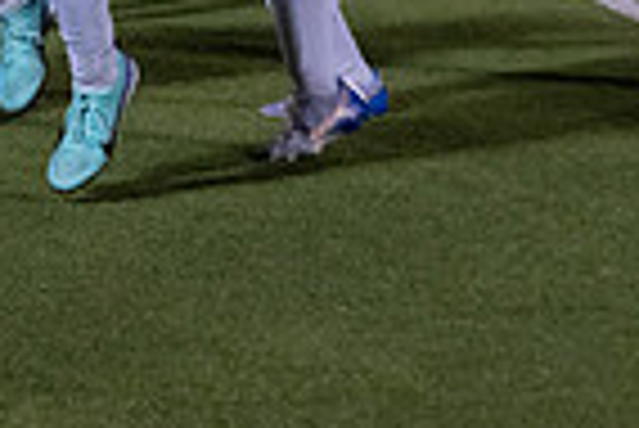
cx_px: -405
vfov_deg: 4.1
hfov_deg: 6.1
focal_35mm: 331
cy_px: -327
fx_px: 5881
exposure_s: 1/320
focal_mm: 81
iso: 3200
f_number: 3.5
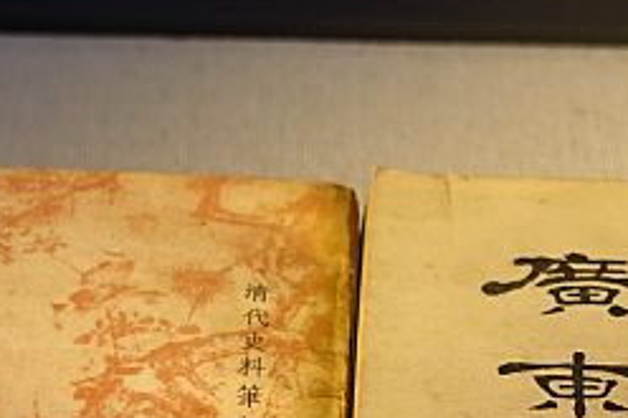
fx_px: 3295
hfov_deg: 10.9
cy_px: 286
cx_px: 398
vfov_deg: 7.3
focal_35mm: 189
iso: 125
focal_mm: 14.3
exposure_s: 1/60
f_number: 2.8
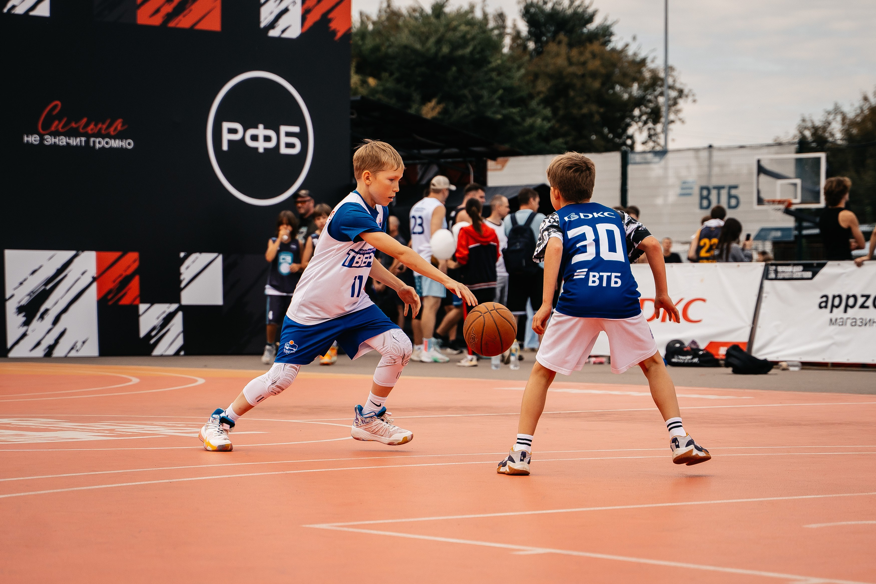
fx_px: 2787
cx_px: 430
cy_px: 290
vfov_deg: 12.0
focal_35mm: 115
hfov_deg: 17.9
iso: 320
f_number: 3.5
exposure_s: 1/2500
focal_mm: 75
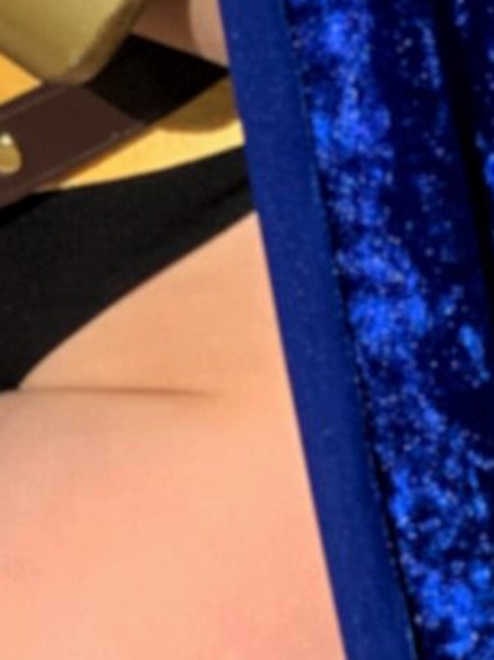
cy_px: -1050
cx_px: 16
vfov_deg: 5.8
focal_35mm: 325
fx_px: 6190
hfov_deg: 4.6
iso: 16
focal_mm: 6
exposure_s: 1/1065
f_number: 2.4
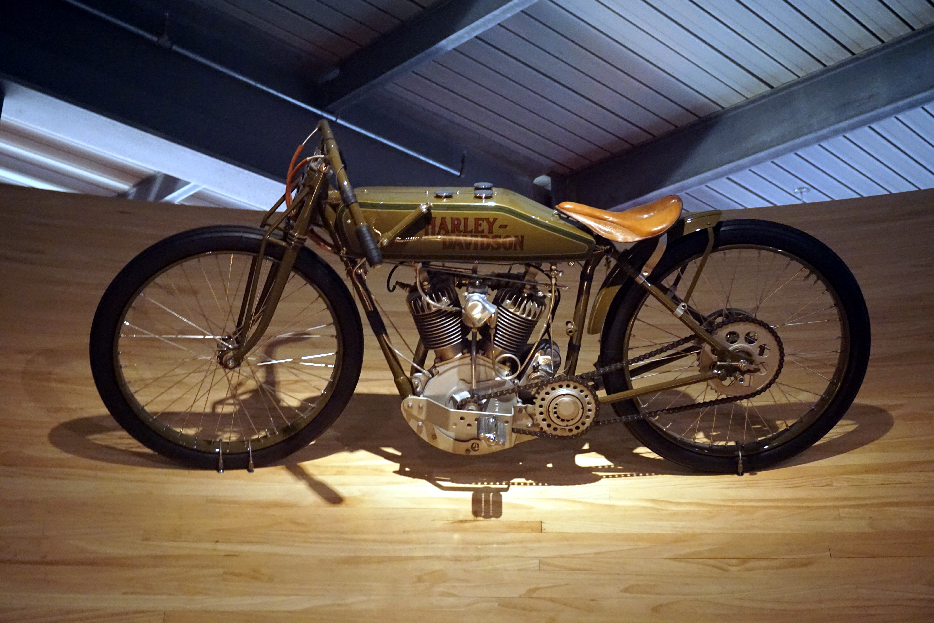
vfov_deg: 30.8
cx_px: 467
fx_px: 1128
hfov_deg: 45.0
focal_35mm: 44
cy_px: 312
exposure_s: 1/13
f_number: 4.5
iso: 3200
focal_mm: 29
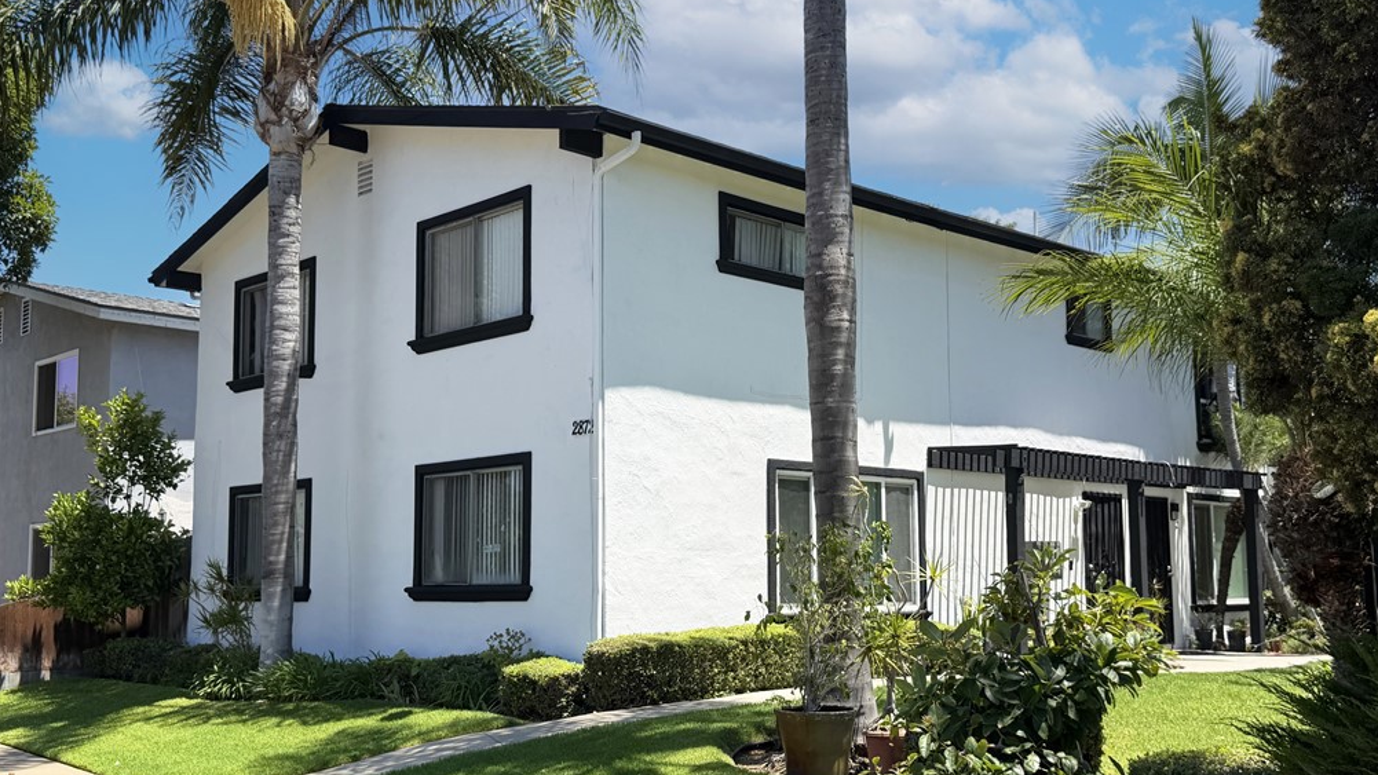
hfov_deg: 51.6
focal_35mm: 39
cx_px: 699
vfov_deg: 30.4
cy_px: 436
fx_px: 1425
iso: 80
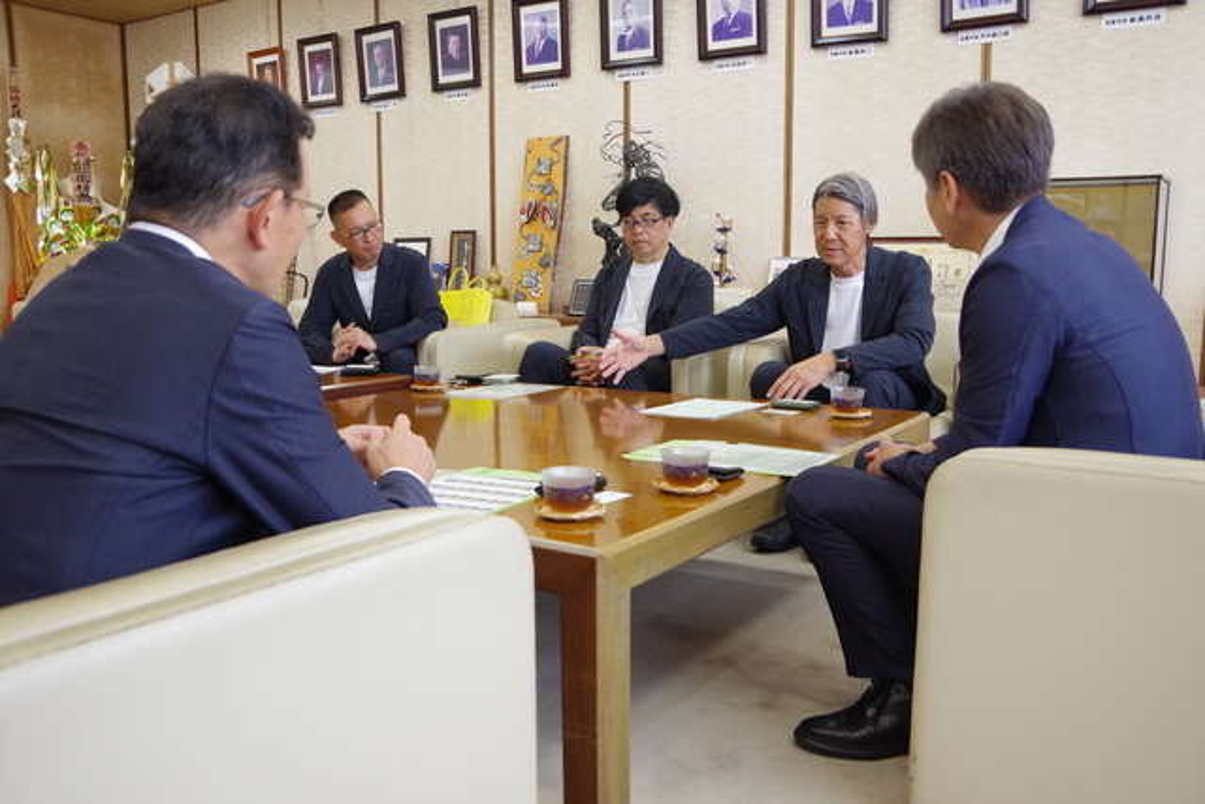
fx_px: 1038
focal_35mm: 31
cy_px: 402
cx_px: 602
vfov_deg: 42.3
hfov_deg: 60.3
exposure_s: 1/50
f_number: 5
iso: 400
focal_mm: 21
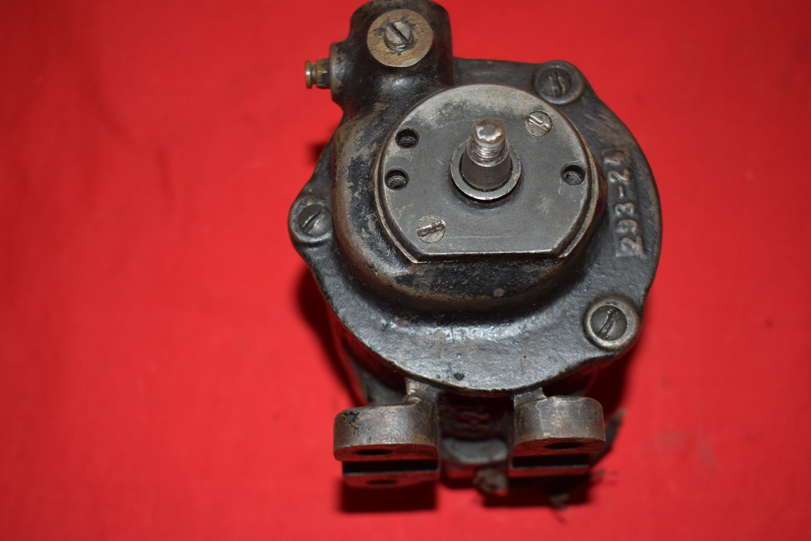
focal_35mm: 54
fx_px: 1206
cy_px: 266
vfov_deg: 25.3
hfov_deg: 37.2
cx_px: 399
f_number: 5
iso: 640
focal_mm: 35
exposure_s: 1/160
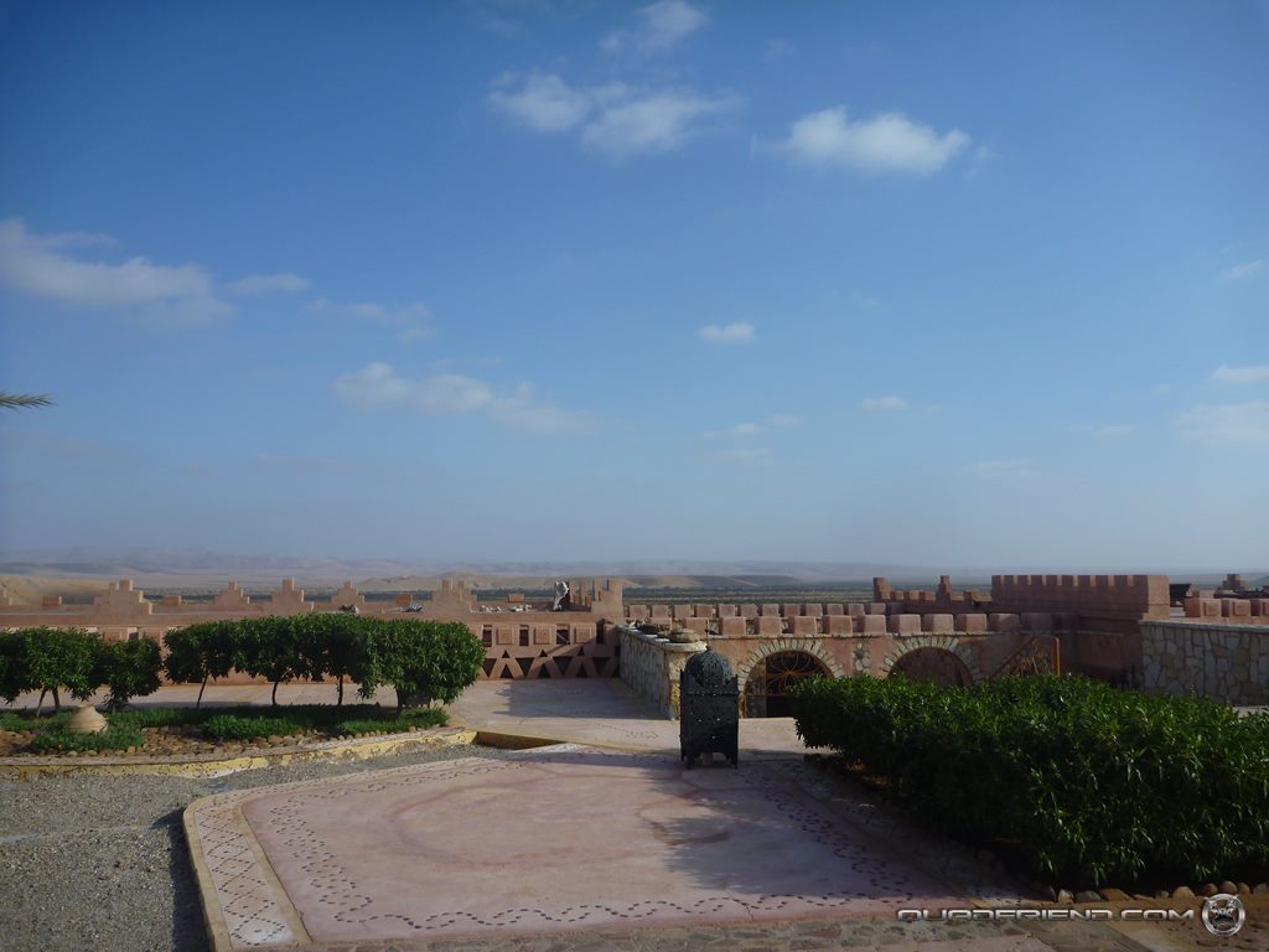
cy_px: 476
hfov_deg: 63.4
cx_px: 634
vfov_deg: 49.7
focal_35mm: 28
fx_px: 1026
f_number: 3.3
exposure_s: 1/1000
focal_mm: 4.9
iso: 80
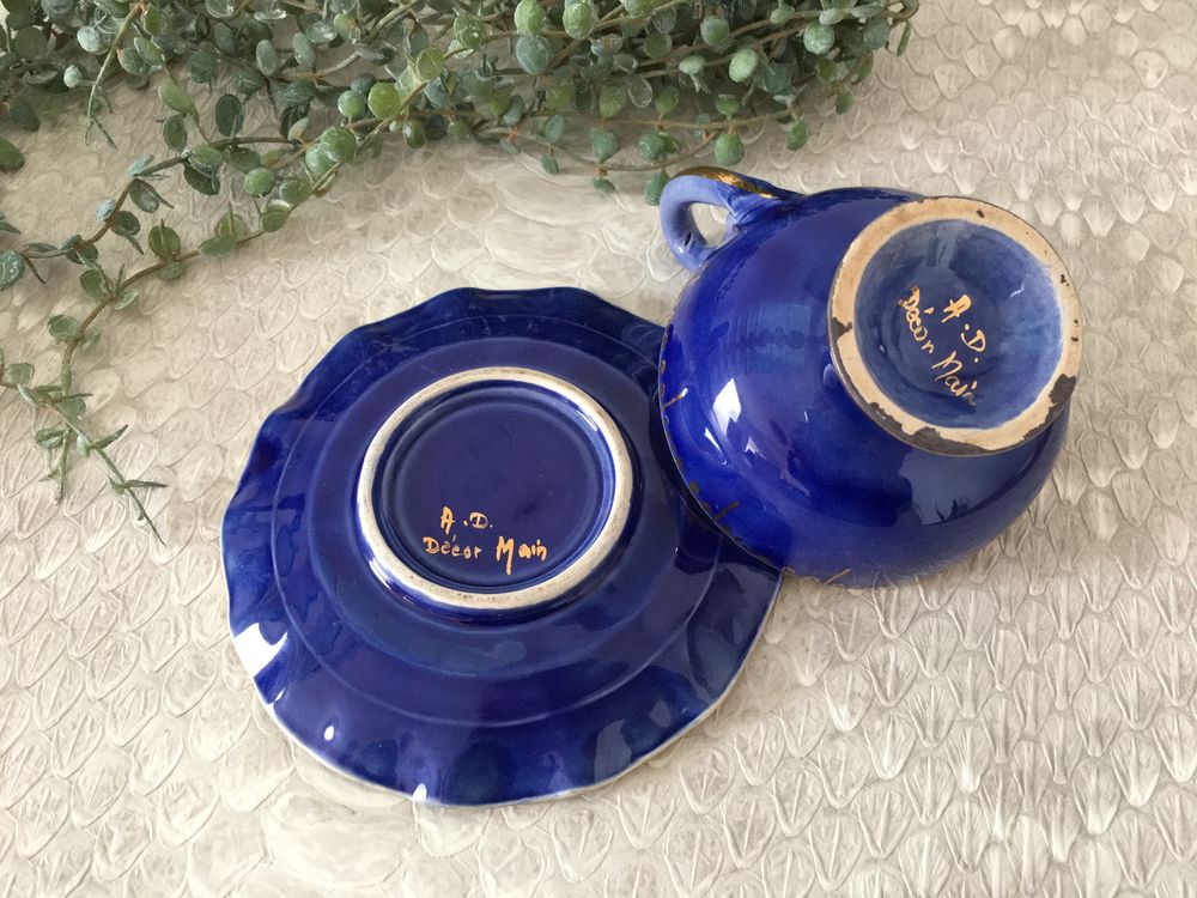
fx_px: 1003
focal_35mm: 29
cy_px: 449
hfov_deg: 61.7
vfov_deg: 48.2
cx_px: 598
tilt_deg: -60.9
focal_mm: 4.15
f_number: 2.2
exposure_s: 1/20
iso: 200
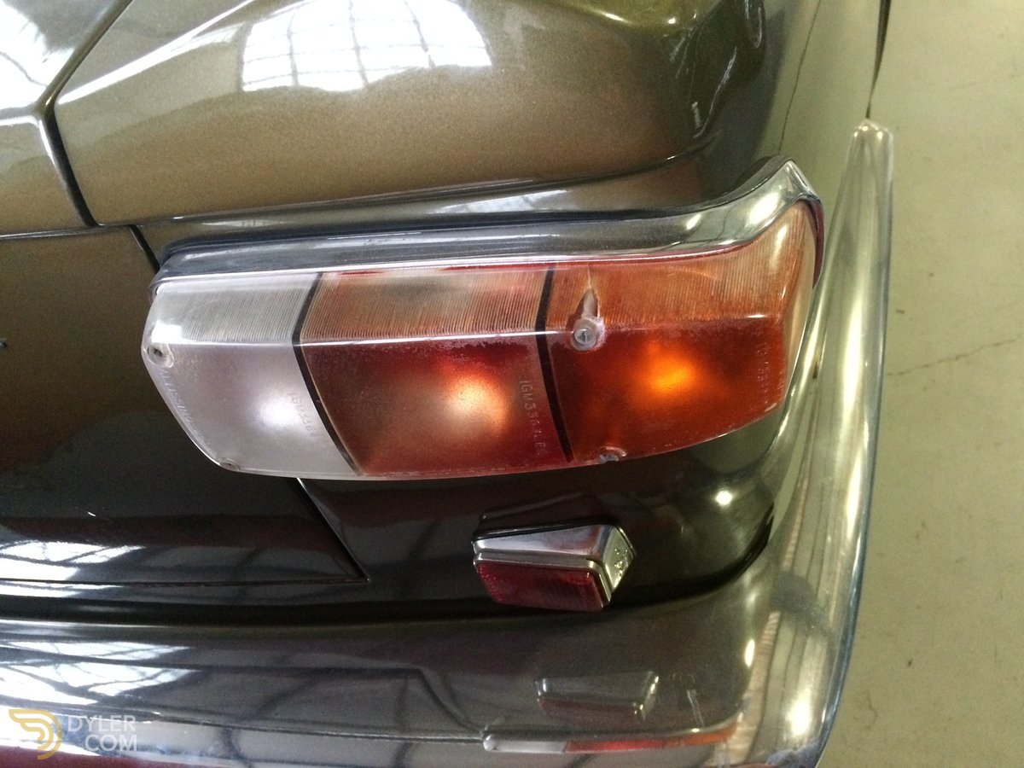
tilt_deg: -40.3
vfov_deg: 48.2
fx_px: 858
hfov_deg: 61.7
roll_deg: +15.9
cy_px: 384
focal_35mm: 29
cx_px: 512
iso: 320
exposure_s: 1/20
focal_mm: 4.15
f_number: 2.2
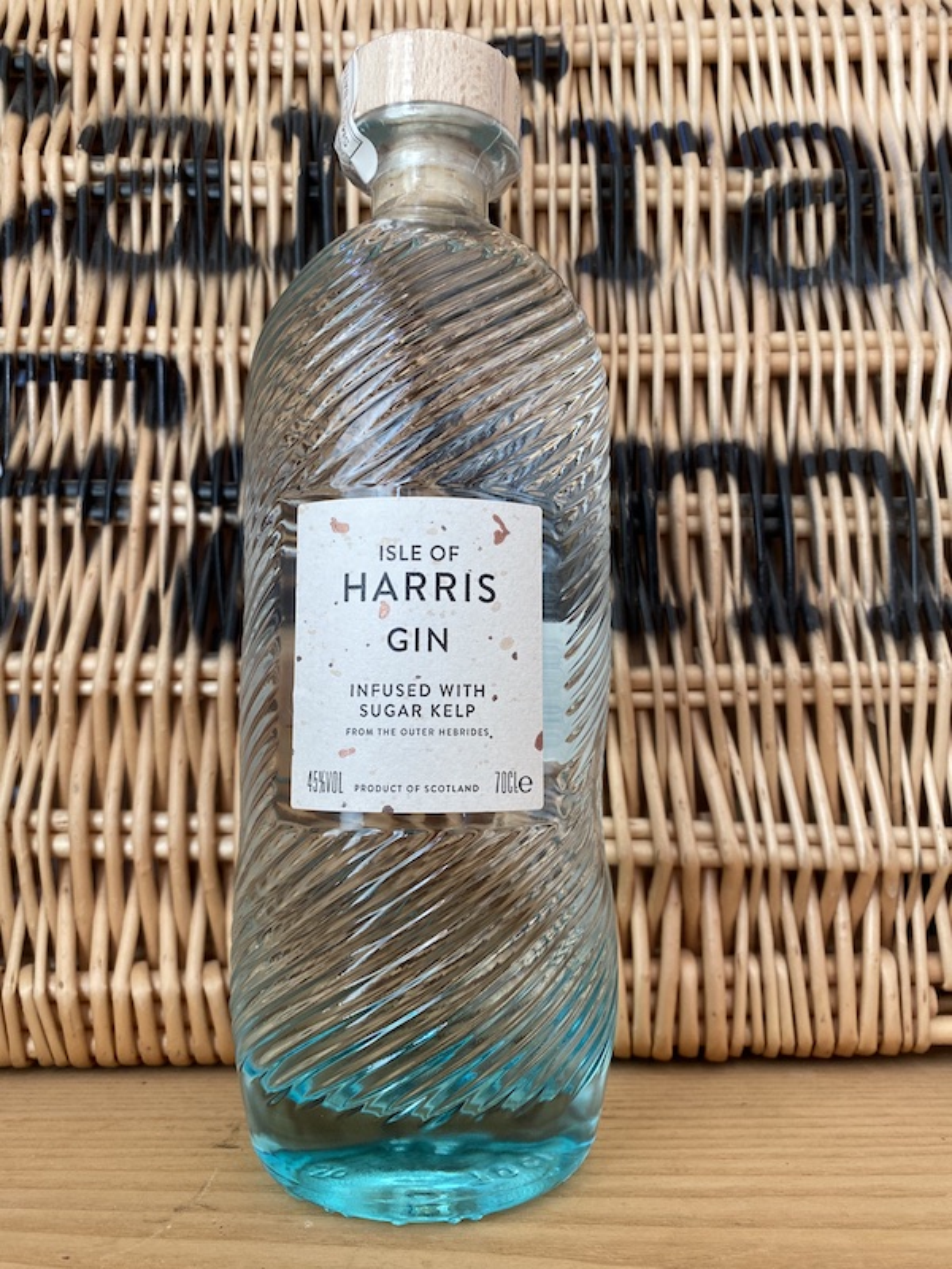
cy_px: 634
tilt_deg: +4.7
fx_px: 953
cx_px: 476
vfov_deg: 67.3
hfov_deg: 53.1
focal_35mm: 26
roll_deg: +1.2
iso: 100
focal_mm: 4.25
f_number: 1.8
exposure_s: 1/121
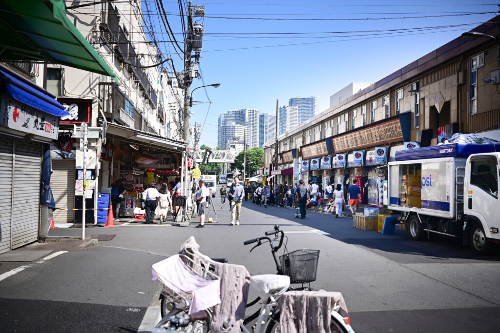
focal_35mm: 36
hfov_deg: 53.1
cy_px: 166
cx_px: 250
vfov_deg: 36.9
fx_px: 500
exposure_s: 1/3200
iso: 100
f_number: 2
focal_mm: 24
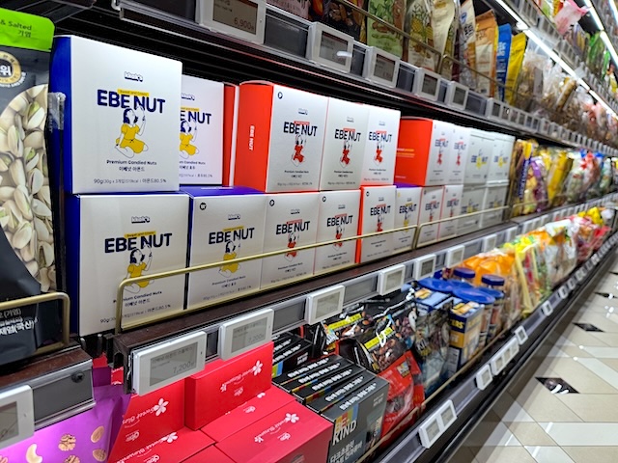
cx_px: 309
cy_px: 232
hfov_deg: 71.6
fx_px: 428
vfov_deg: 56.8
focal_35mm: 24
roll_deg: -4.7
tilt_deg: -12.3
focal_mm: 6.76
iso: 64
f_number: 1.78
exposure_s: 1/120
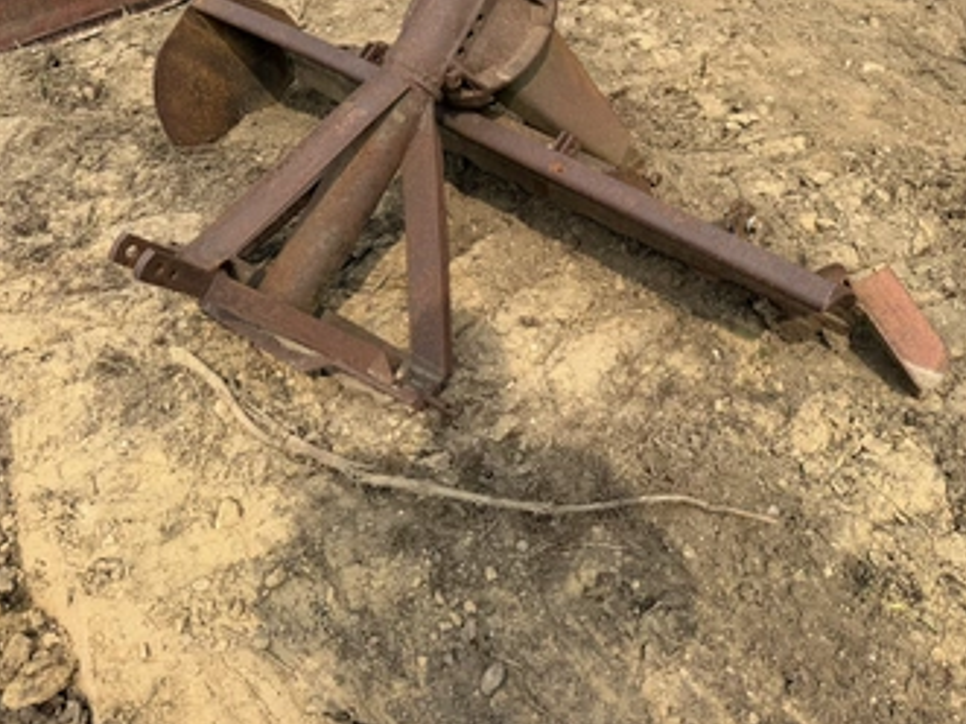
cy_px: 307
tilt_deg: -38.7
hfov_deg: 61.4
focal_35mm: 29
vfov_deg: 48.0
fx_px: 809
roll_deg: -0.4
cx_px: 555
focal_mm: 6.76
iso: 80
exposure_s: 1/2445
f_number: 1.78
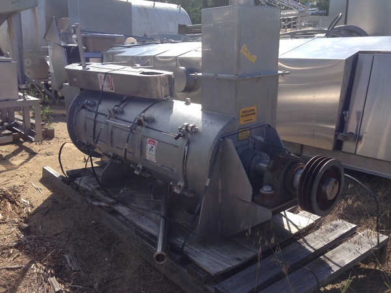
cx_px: 196
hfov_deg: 55.4
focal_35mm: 33
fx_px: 373
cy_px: 146
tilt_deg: -16.6
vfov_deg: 42.9
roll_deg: +0.3
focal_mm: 4.12
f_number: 2.4
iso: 50
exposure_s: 1/1427
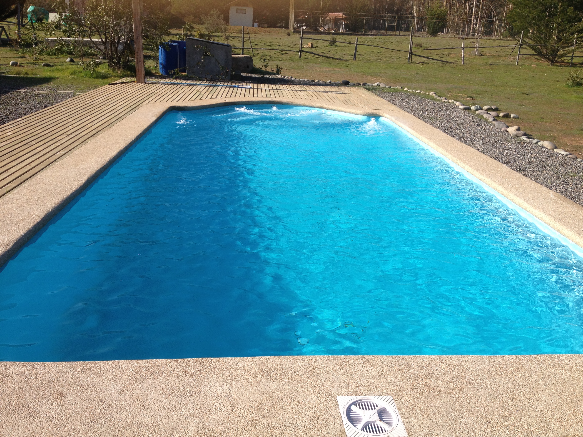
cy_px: 218
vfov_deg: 40.7
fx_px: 589
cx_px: 292
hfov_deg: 52.6
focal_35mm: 35
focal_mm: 4.28
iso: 64
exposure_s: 1/1381
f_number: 2.4
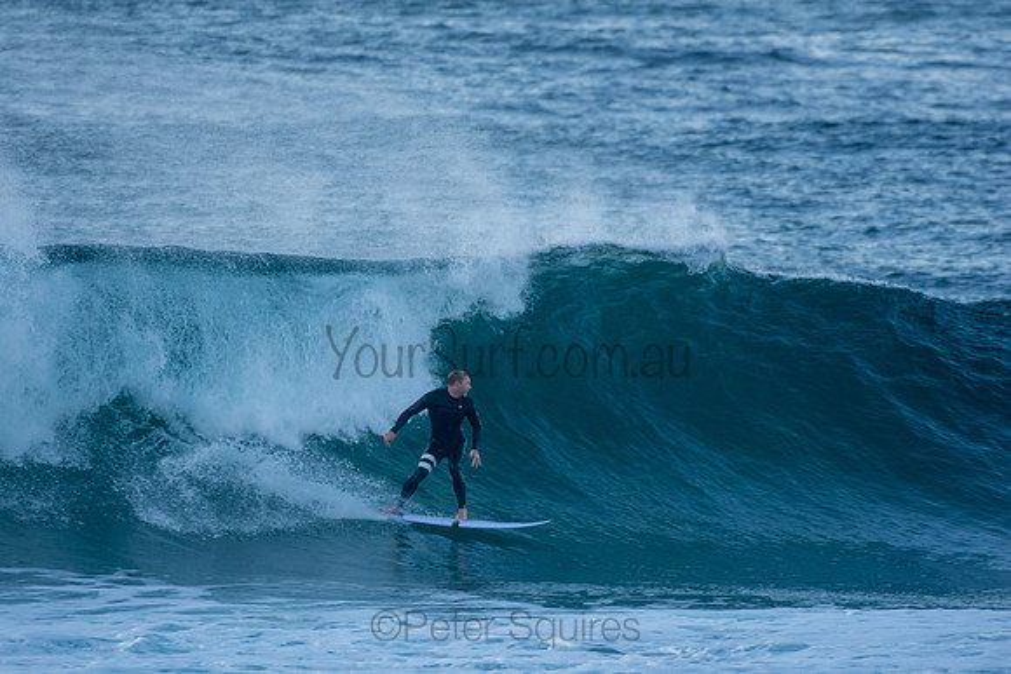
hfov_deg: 2.7
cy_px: 337
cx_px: 506
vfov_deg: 1.8
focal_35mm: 750
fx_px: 21066
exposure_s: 1/400
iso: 450
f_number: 5.6
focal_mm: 500
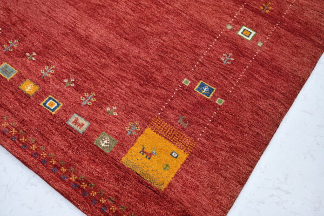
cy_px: 108
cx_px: 162
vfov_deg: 38.4
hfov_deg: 55.1
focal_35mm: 34
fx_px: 310
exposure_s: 1/25
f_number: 4.5
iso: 125
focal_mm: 34.5
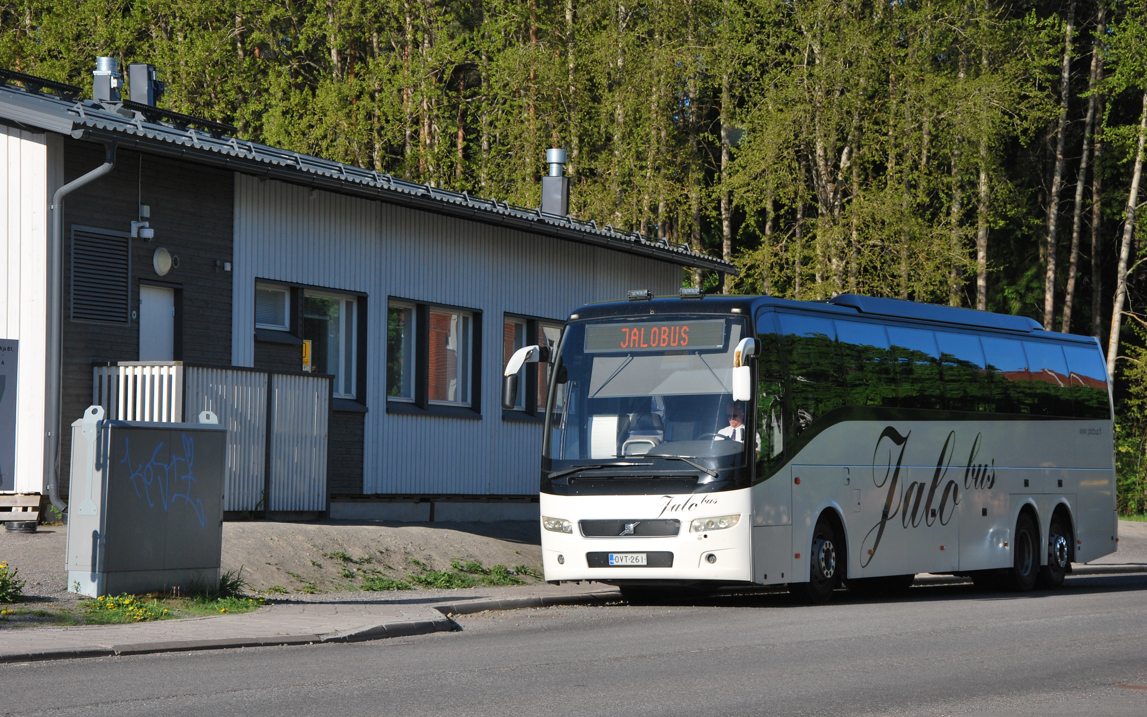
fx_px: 3189
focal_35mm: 102
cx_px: 569
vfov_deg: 12.8
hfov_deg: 20.4
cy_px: 358
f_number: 8
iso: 200
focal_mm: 66
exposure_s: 1/800
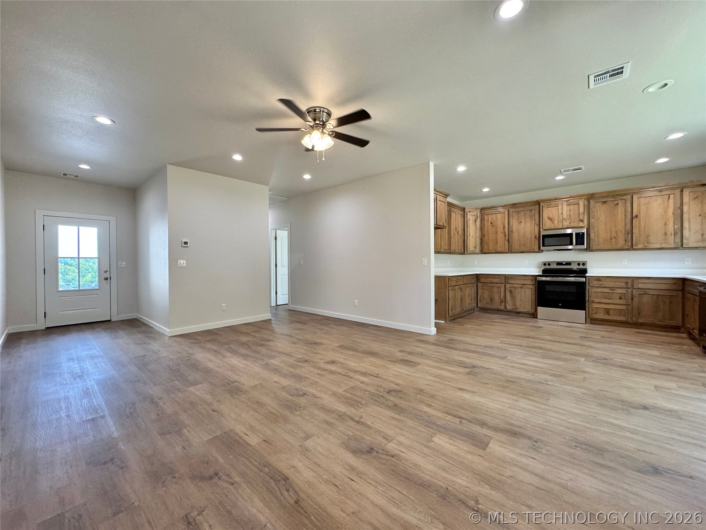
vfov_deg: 85.7
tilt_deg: +0.3
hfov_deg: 102.1
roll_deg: +0.0
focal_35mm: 14
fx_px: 286
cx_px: 353
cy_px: 265
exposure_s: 1/120
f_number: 2.2
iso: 200
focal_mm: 2.22
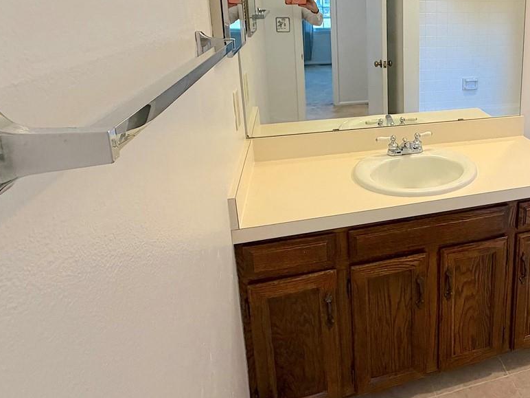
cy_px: 101
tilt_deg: -12.7
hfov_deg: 55.4
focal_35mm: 29
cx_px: 452
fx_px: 444
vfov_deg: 46.5
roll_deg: -1.9
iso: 250
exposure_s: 1/120
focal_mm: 2.22
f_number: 2.2
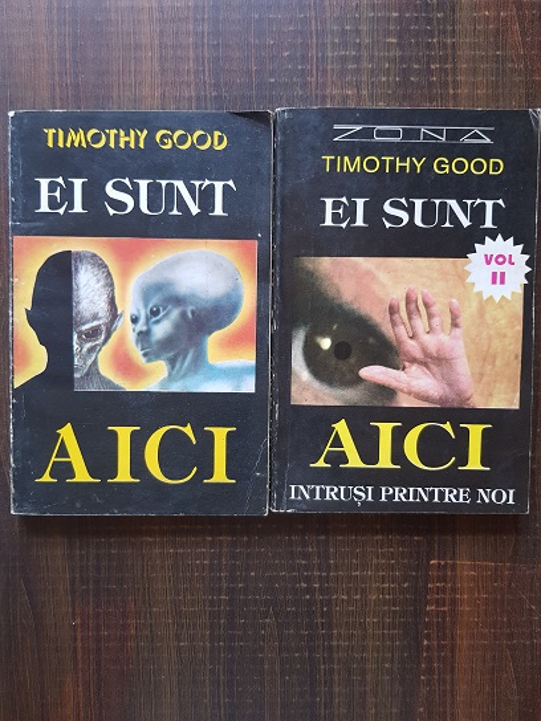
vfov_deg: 67.3
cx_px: 270
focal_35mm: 26
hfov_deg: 53.1
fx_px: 542
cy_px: 360
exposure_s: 1/30
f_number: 1.7
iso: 200
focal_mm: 4.3
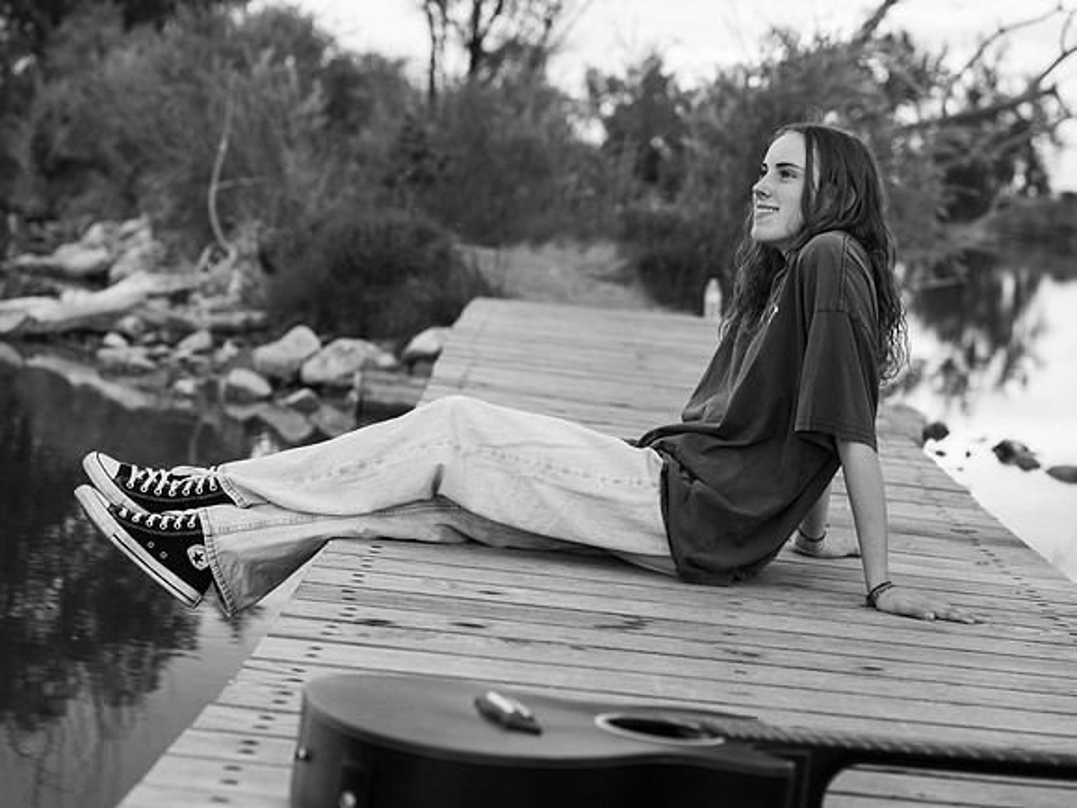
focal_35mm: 92
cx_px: 538
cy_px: 404
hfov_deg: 21.3
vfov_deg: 16.1
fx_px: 2862
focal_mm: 85
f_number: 4.5
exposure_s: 1/250
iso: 2500
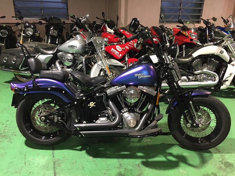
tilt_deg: -22.2
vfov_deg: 48.2
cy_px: 88
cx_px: 118
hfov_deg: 61.7
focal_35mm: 29
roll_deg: -1.2
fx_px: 197
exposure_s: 1/30
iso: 200
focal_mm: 4.15
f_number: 2.2
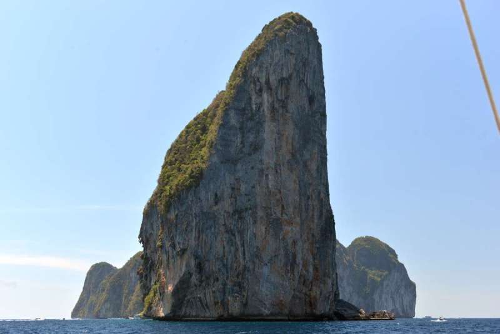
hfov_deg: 39.6
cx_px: 250
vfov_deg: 27.0
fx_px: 695
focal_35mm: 50
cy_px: 167
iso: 400
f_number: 8
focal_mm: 50
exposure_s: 1/320
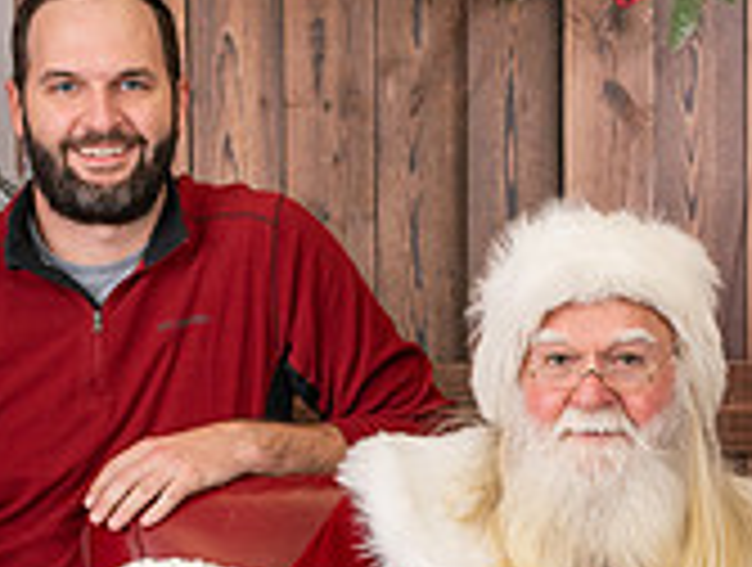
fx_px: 4267
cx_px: 713
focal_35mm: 196
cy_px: 658
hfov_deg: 10.0
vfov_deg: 7.5
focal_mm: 50
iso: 100
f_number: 8
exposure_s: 1/100
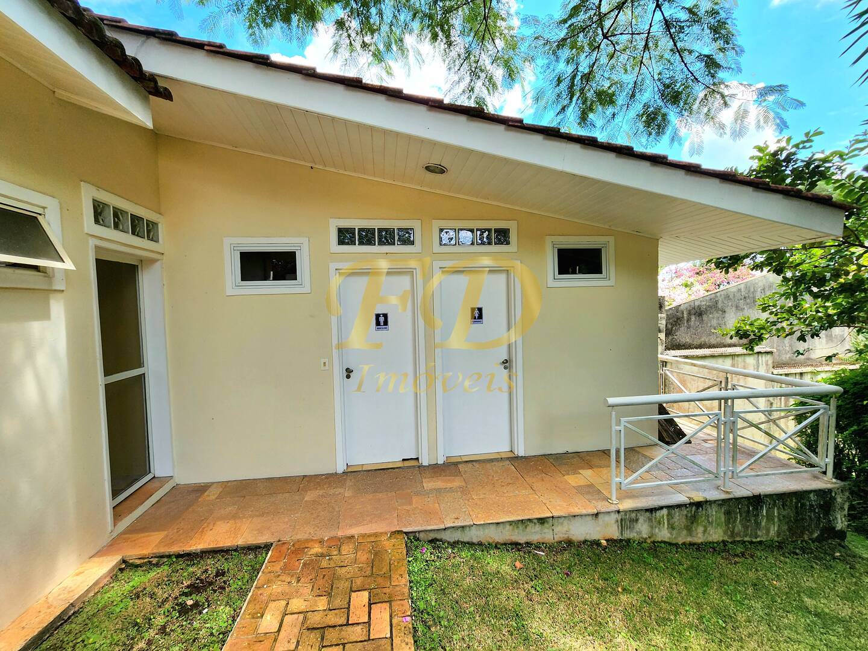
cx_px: 434
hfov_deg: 106.2
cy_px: 326
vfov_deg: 89.9
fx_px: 326
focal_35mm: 13
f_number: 2.2
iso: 50
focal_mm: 2.2
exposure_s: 1/417
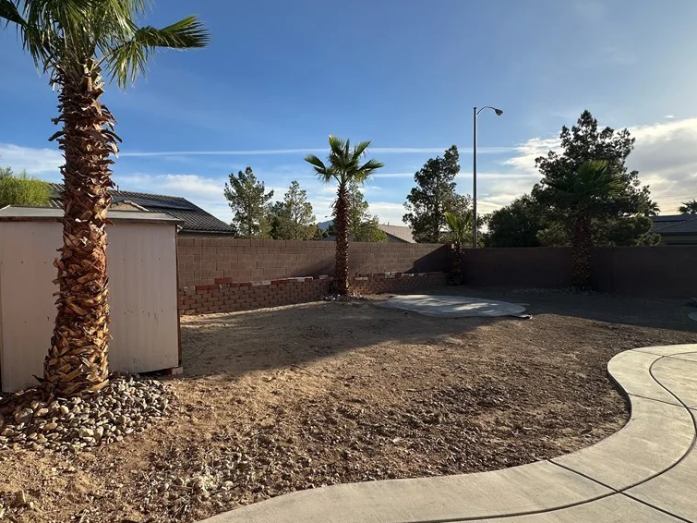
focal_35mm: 19
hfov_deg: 84.3
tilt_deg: -0.6
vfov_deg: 68.7
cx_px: 308
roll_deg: +0.5
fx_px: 383
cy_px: 260
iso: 50
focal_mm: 2.22
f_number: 2.2
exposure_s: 1/1366
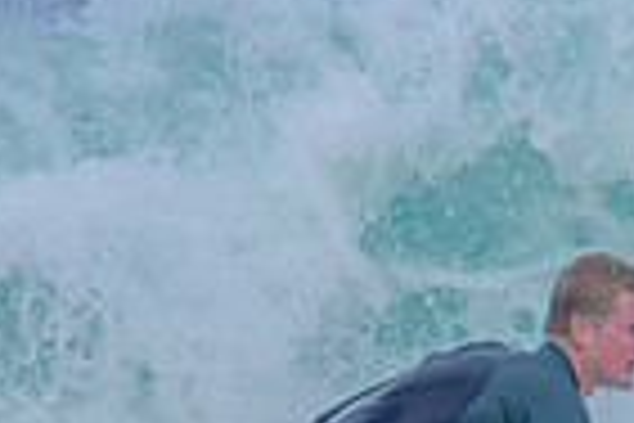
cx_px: 1183
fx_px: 77817
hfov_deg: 0.5
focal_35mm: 4419
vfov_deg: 0.3
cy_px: 437
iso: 640
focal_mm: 800
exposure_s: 1/2000
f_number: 11
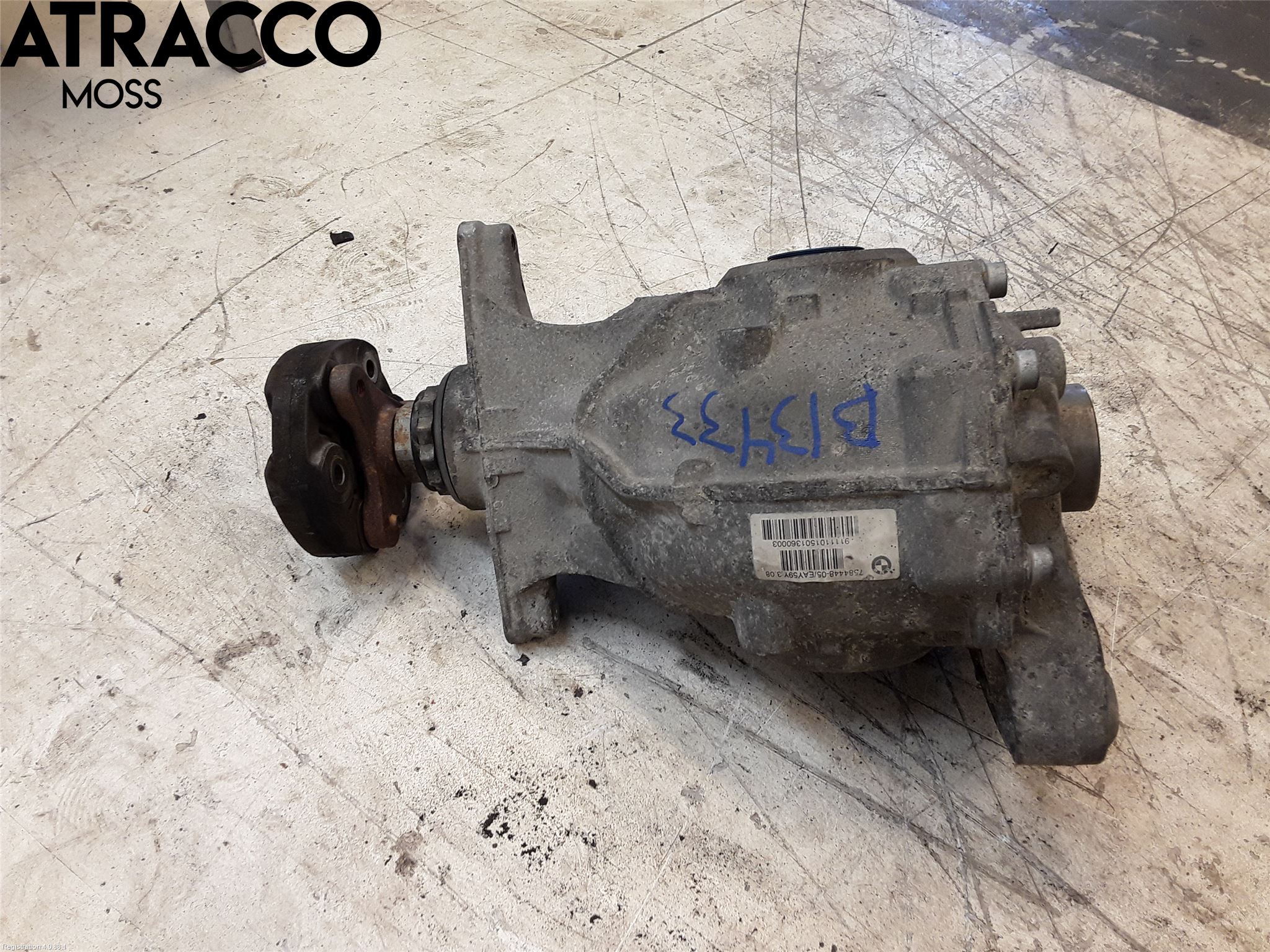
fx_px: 1027
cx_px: 635
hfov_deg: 63.4
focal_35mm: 28
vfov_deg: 49.7
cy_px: 476
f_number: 1.9
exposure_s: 1/50
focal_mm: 2.91
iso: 40
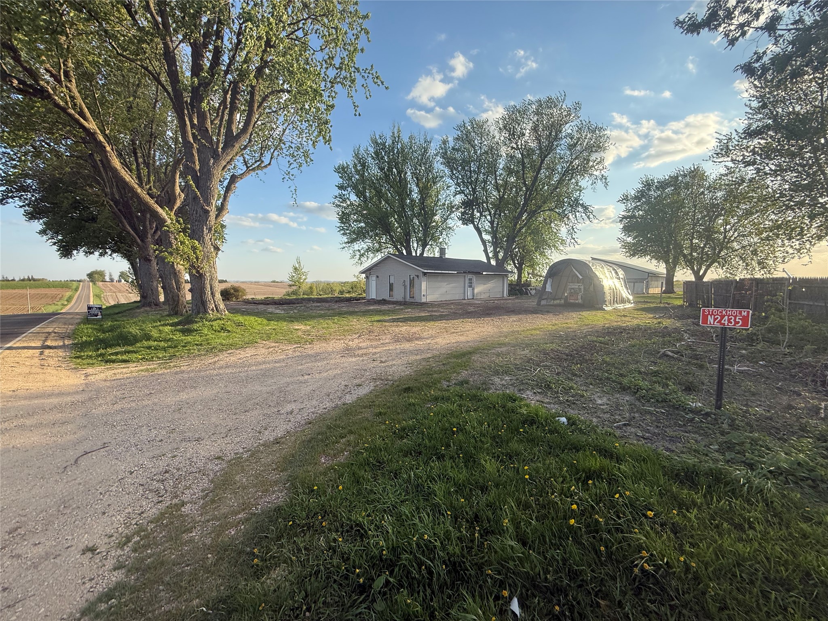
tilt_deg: -2.5
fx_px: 335
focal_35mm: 14
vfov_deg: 85.7
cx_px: 414
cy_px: 310
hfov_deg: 102.1
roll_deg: -0.4
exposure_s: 1/701
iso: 50
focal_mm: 2.22
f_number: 2.2
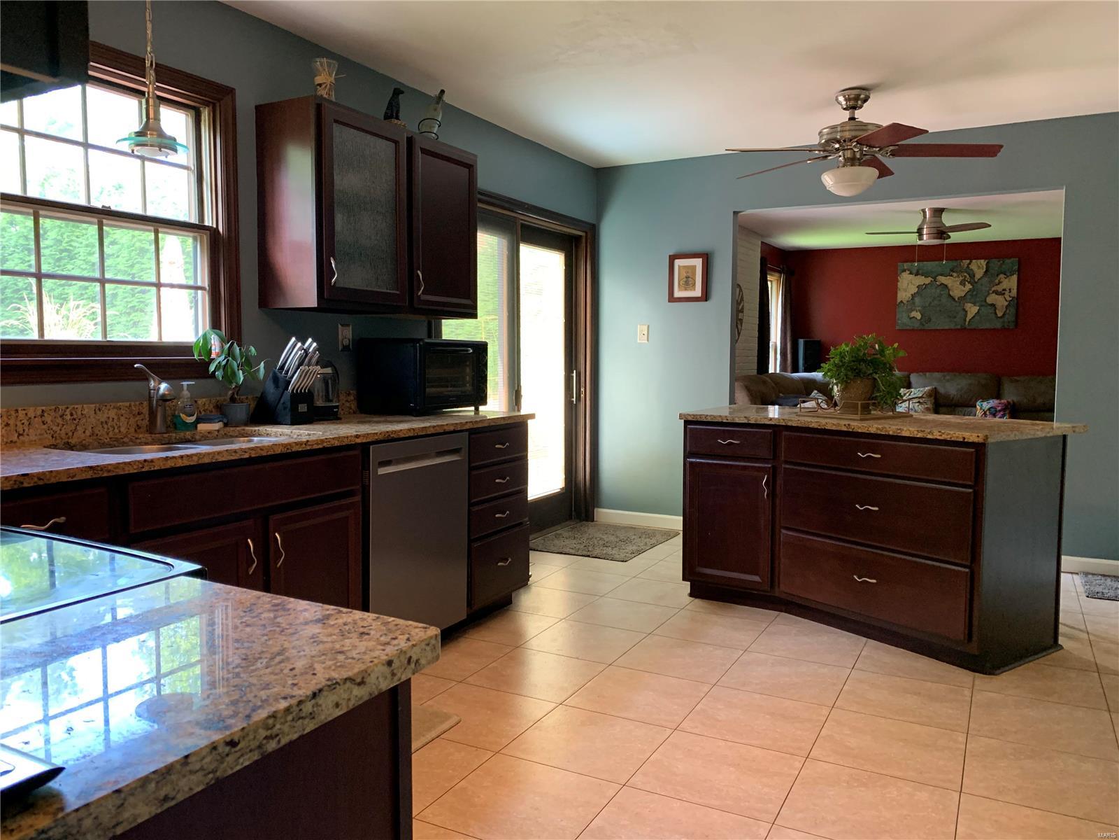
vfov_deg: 53.1
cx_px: 560
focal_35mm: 26
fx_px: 840
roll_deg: +0.0
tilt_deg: -4.6
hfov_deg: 67.3
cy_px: 420
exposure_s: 1/60
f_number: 1.8
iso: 200
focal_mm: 4.25
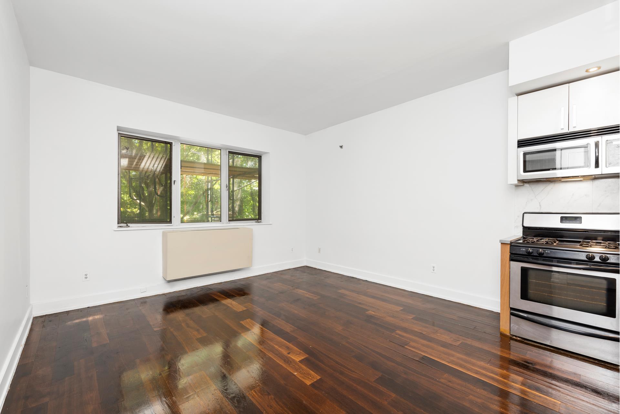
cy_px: 207
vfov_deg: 73.8
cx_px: 310
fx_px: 276
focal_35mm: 16
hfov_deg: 96.7
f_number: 8
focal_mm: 16
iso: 200
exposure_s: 1.3
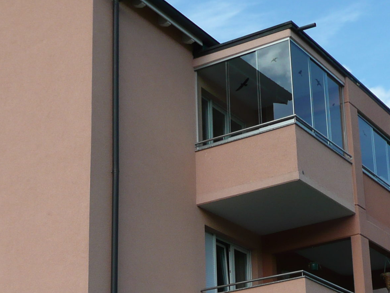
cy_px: 211
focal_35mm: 83
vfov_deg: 17.7
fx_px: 935
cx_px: 270
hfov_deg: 23.4
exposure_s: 1/500
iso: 100
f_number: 3.8
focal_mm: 6.2
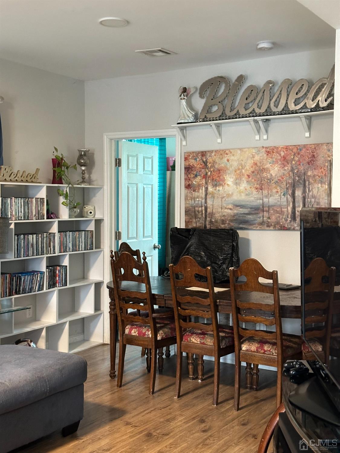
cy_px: 226
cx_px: 170
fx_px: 629
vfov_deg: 39.7
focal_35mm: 48
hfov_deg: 30.3
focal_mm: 6.86
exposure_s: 1/40
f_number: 1.78
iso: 500
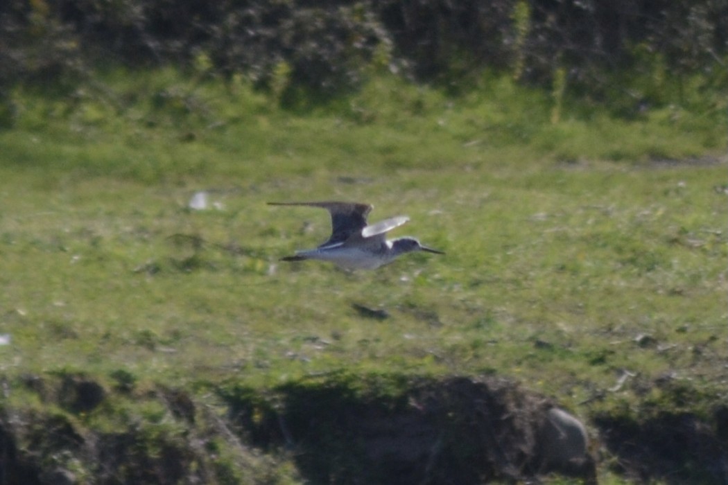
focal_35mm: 450
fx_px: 9099
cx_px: 364
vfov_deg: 3.1
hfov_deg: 4.6
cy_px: 242
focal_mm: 300
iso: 400
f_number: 5.6
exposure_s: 1/2000
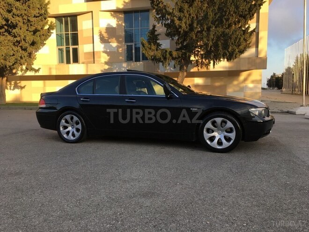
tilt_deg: -5.2
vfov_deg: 48.2
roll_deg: +0.4
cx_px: 154
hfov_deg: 61.7
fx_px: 259
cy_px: 116
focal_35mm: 29
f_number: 2.2
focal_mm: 4.15
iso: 25
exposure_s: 1/327
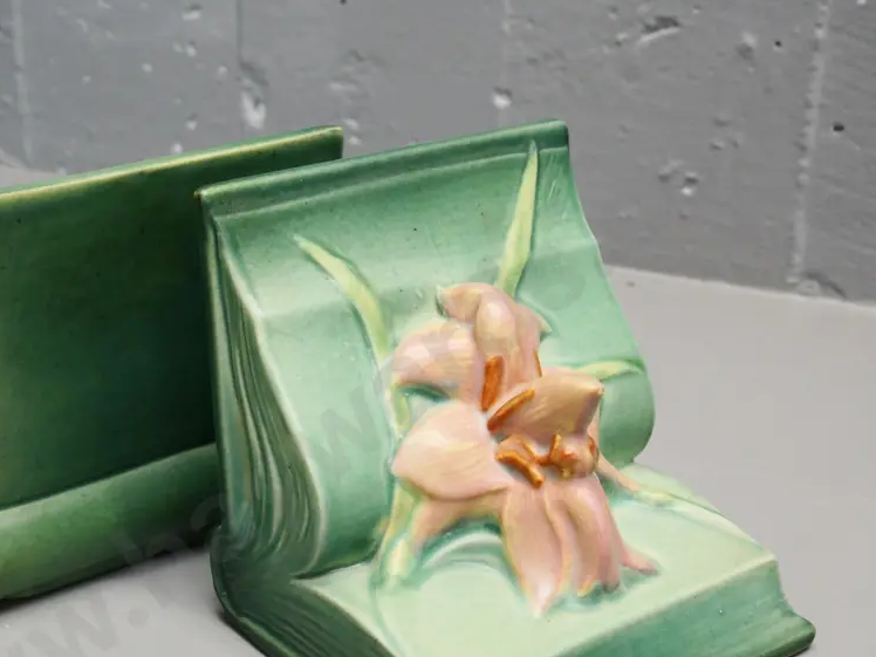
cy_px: 420
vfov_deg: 23.2
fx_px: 1594
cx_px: 362
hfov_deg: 30.7
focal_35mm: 63
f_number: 5.6
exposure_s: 1/80
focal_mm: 23
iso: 1600
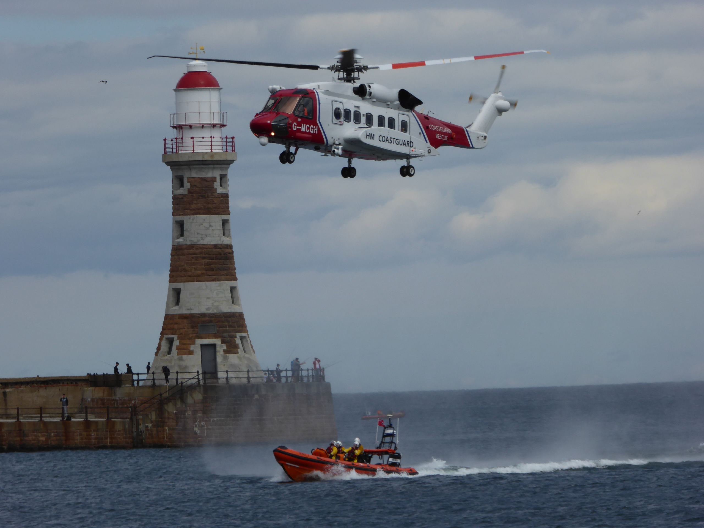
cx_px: 352
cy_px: 264
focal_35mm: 444
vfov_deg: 3.3
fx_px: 9030
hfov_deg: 4.5
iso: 100
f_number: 6
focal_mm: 71.7
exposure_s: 1/640
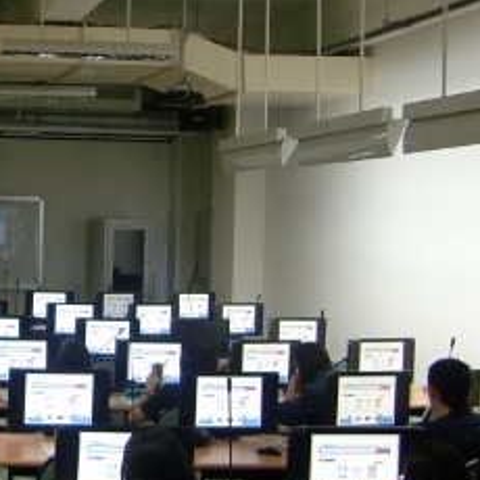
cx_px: -119
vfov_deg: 25.0
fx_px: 1082
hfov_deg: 22.7
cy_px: 227
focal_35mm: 69
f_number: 2.6
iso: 250
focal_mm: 4.9
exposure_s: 1/60
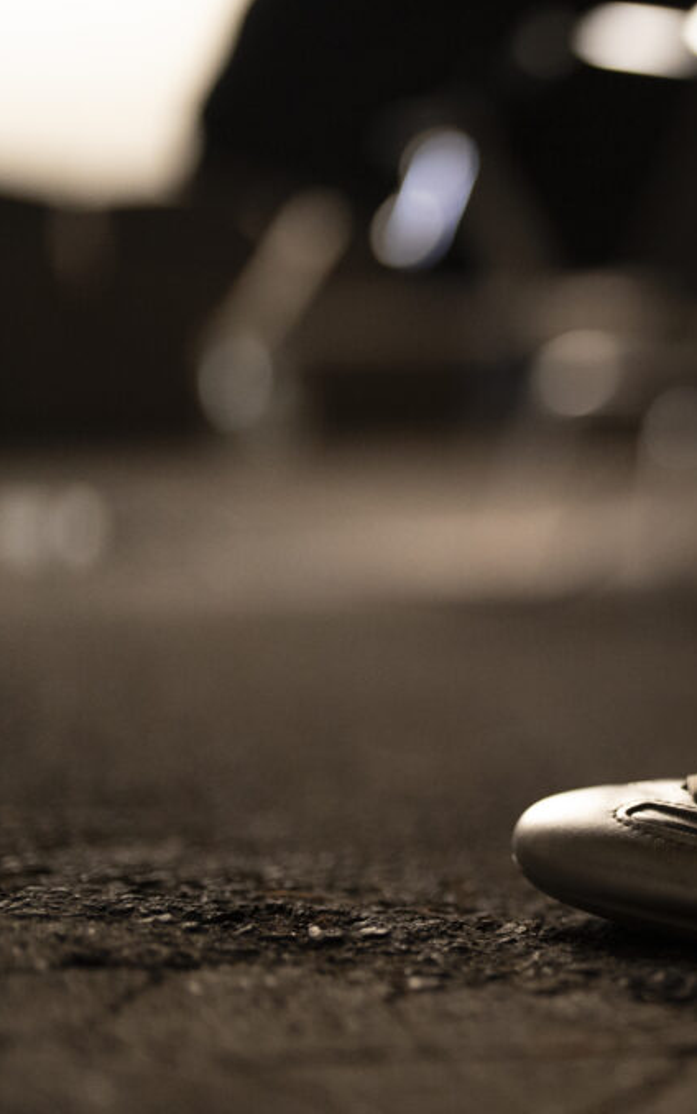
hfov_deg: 16.3
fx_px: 2339
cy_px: 559
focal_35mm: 77
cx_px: 825
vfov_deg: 26.8
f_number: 1.2
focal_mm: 50
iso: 4000
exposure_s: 1/250
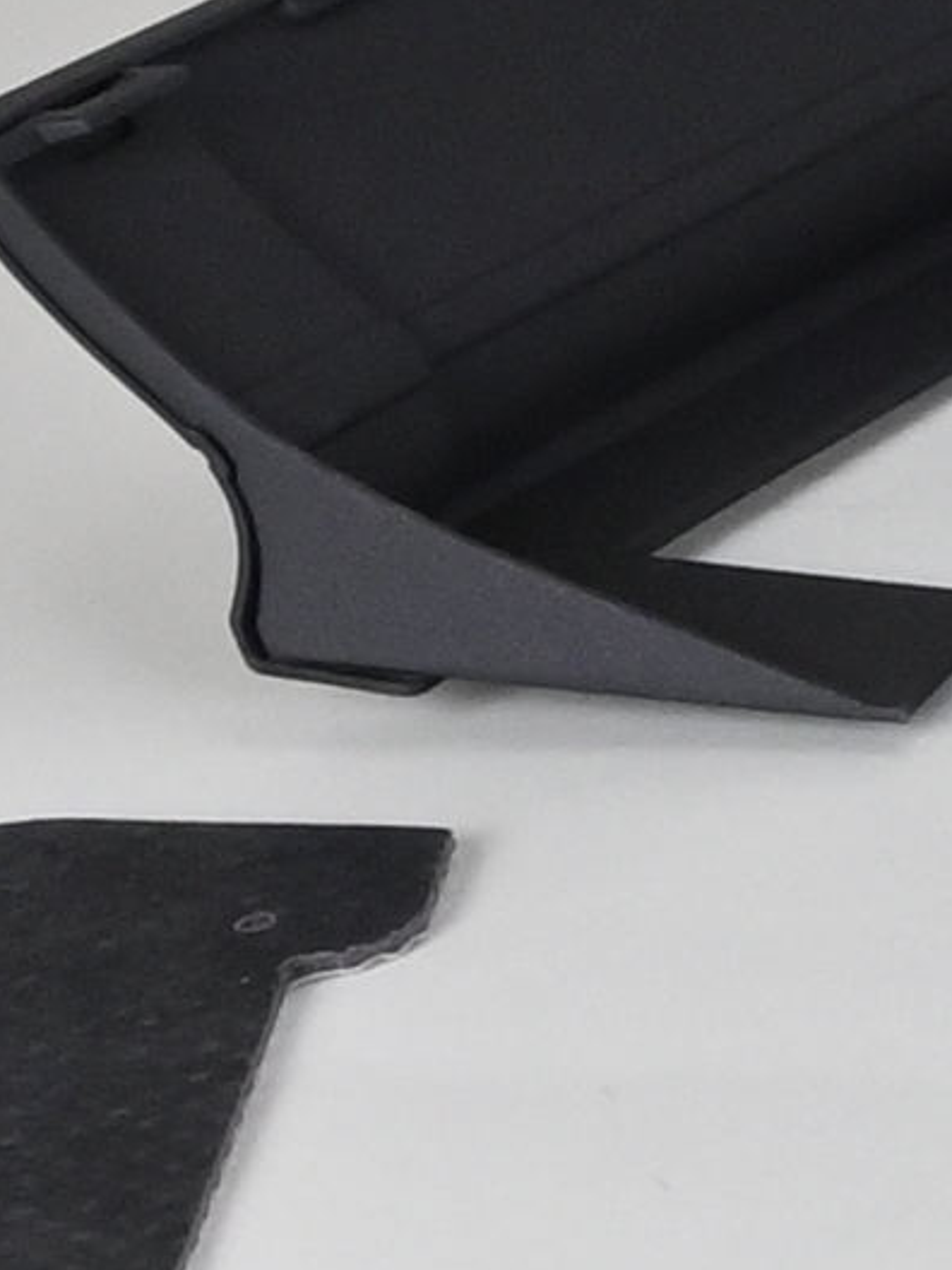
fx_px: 11426
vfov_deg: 6.4
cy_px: 392
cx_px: 5510
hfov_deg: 4.0
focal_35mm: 312
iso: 400
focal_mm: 20.5
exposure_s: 1/160
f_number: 10
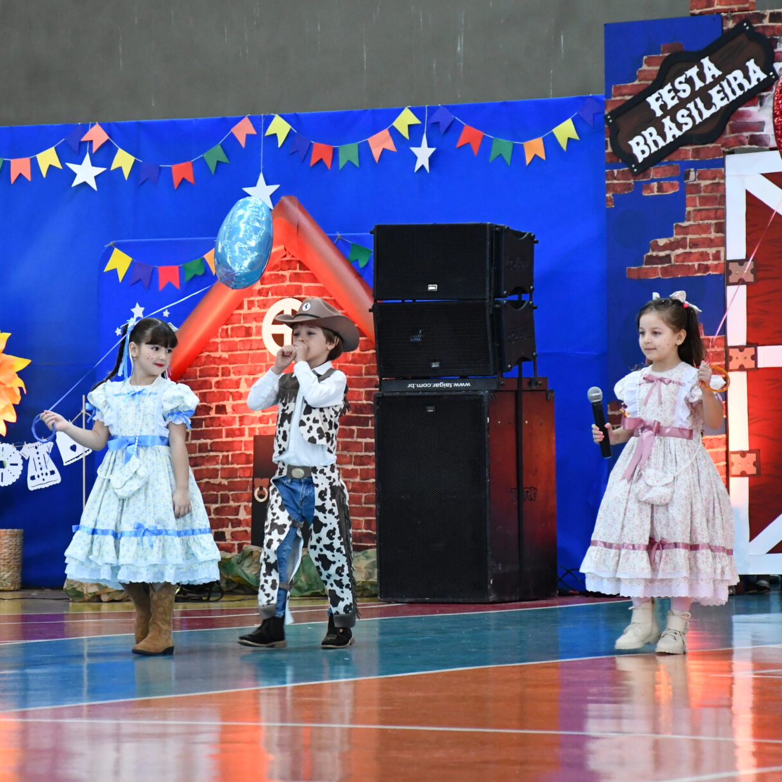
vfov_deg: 8.7
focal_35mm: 202
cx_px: 319
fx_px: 5163
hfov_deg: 8.7
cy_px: 403
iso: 3200
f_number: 5.6
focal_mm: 100
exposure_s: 1/160
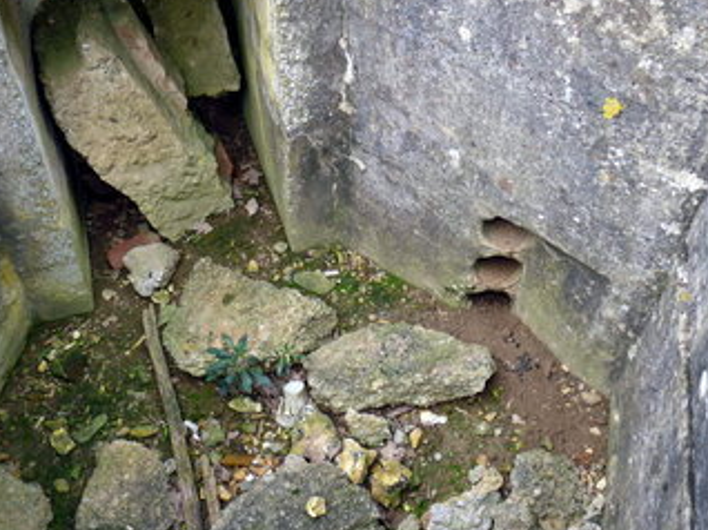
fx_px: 797
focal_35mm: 39
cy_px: 212
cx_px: 323
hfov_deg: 47.8
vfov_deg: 36.6
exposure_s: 1/100
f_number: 2.8
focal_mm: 5.5
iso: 80
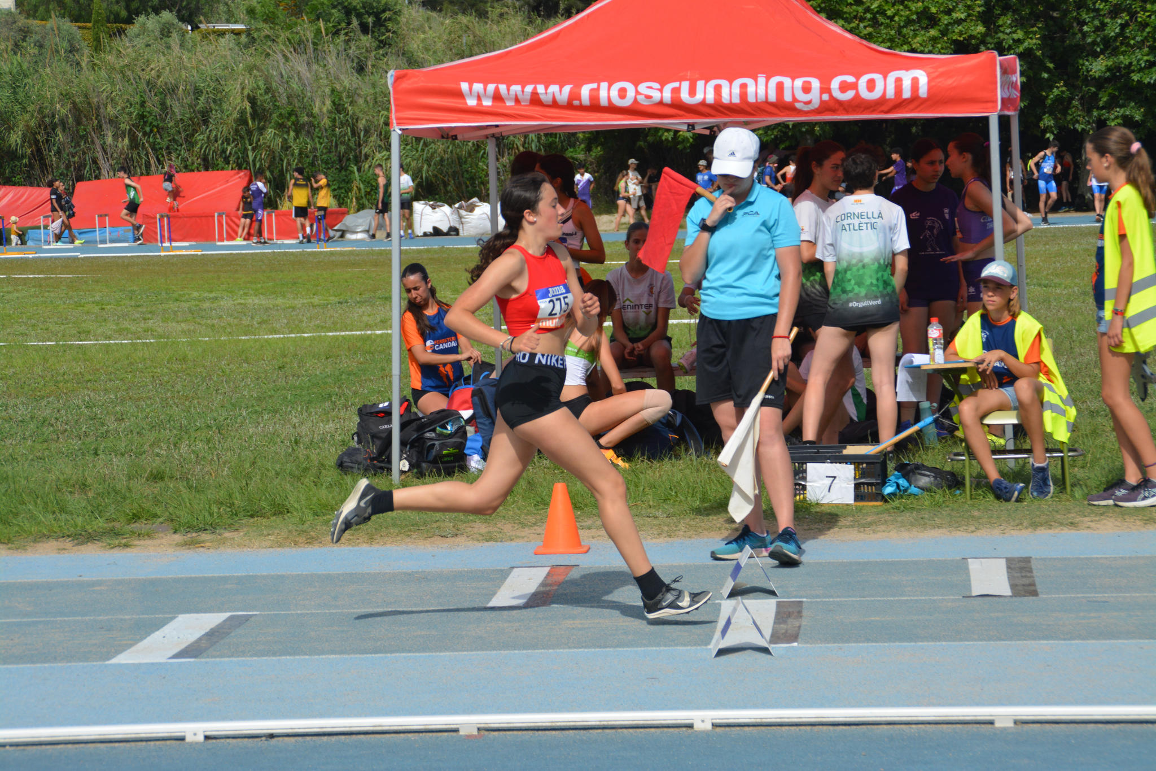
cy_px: 386
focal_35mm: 129
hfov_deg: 15.9
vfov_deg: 10.6
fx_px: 4142
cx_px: 578
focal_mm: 86
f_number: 7.1
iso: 400
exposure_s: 1/1600
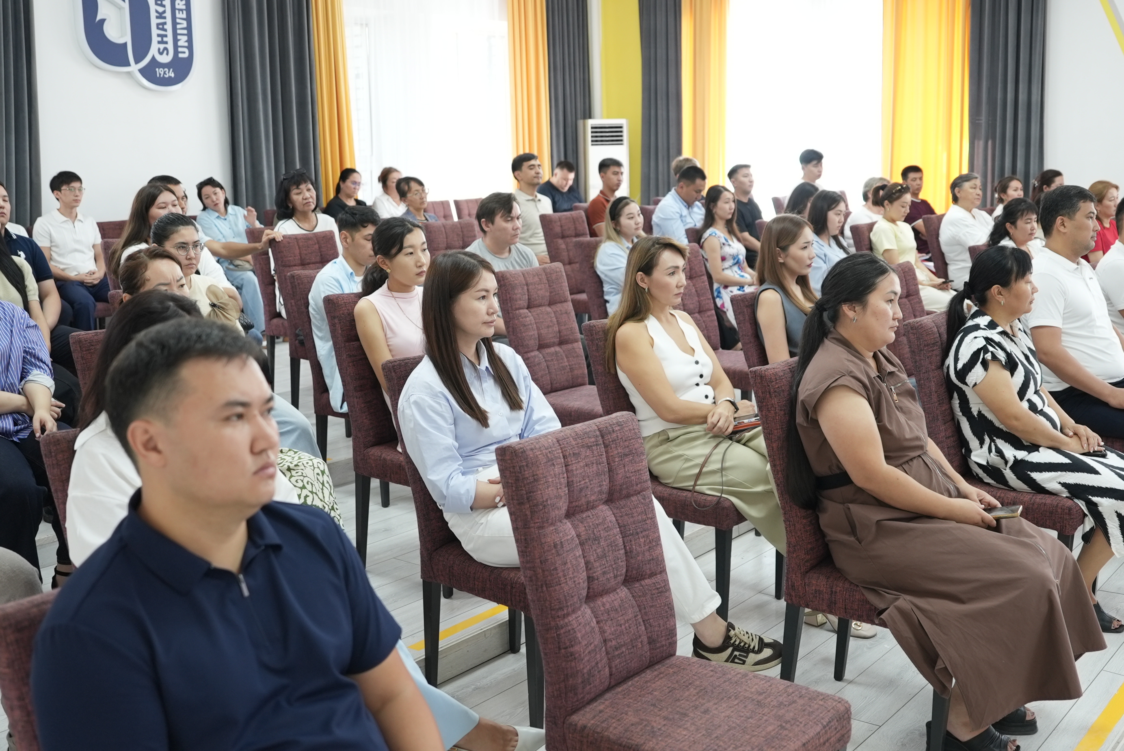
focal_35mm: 36
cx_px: 562
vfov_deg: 36.9
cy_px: 376
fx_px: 1124
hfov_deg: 53.1
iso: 500
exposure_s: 1/100
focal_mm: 24
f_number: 2.8
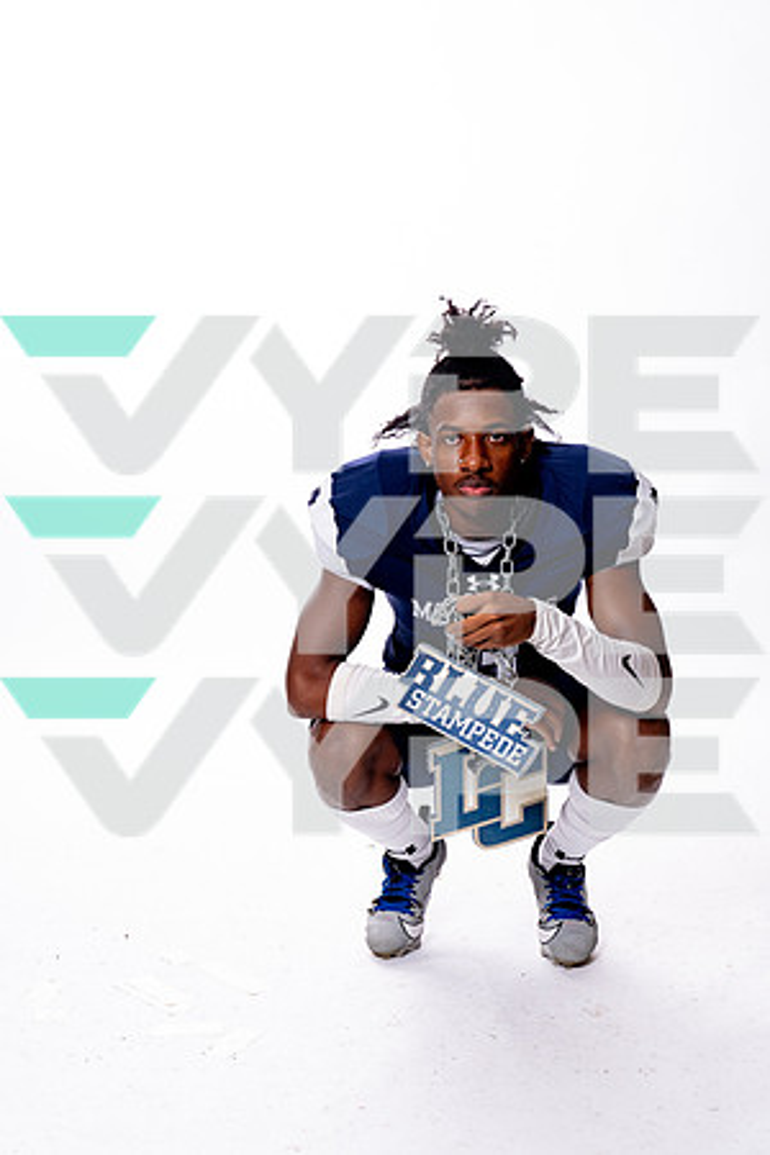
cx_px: 385
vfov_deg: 28.8
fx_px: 2246
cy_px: 578
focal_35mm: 70
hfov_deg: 19.5
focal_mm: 70
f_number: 8
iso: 400
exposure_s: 1/250
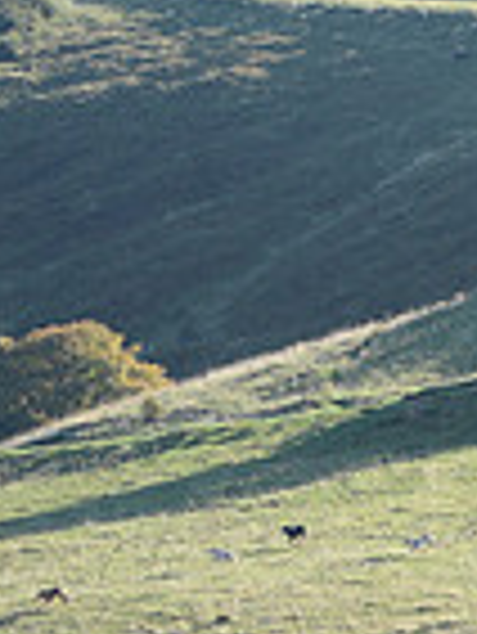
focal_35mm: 788
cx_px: 1035
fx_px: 14456
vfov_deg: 2.5
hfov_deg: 1.9
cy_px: 450
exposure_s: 1/640
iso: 250
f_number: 4.5
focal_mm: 200
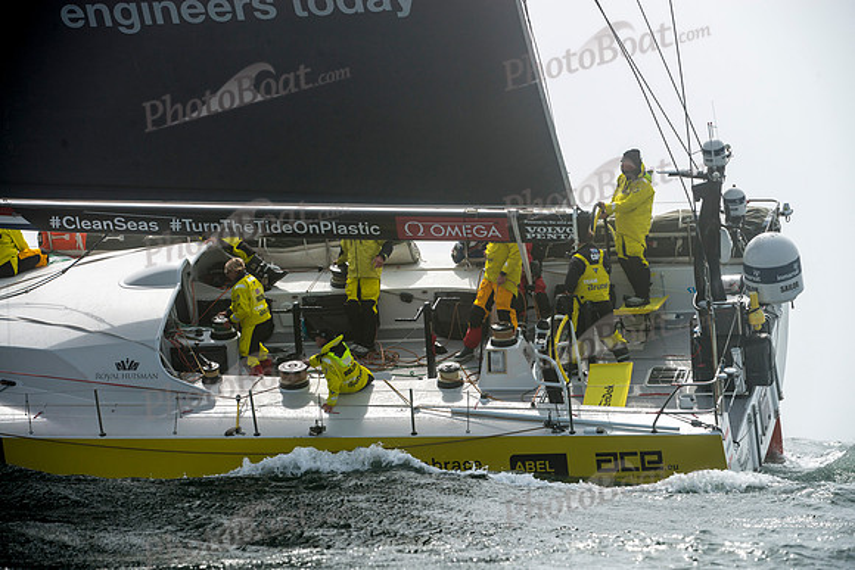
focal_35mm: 260
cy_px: 285
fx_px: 6176
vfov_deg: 5.3
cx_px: 428
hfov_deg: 7.9
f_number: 9
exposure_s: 1/1250
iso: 280
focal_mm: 260
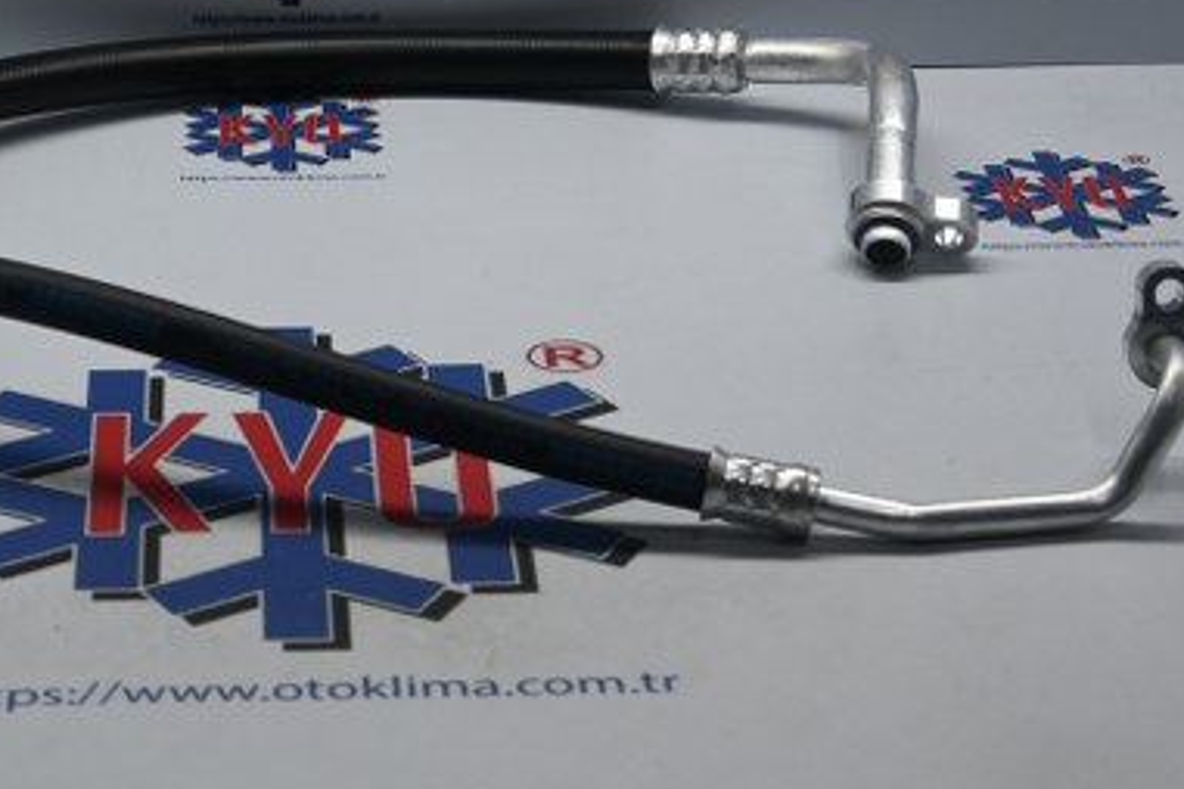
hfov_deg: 17.3
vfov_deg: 11.6
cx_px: 308
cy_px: 177
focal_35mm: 118
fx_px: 3881
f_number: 6.3
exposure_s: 1/80
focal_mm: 50
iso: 360
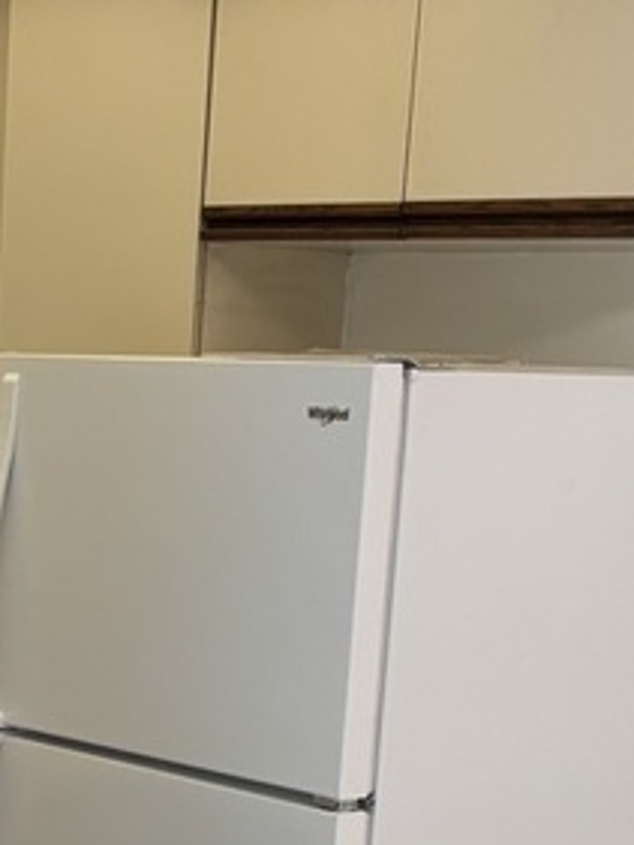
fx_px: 2440
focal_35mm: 100
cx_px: -123
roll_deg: -1.7
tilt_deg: -12.8
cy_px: 914
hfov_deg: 14.3
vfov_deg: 18.9
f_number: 1.6
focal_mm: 5.96
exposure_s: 1/120
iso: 125
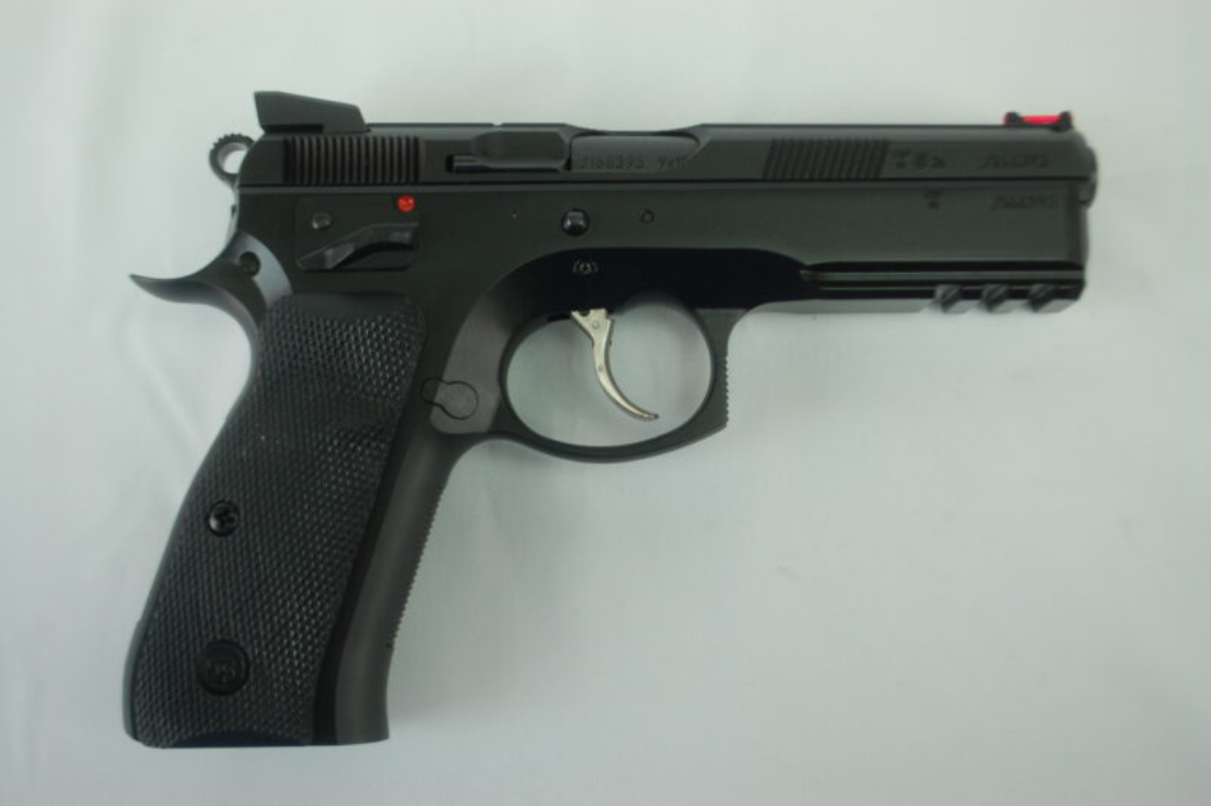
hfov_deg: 41.1
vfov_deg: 28.0
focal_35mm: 48
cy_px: 403
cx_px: 606
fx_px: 1613
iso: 400
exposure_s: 1/30
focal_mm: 32
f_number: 5
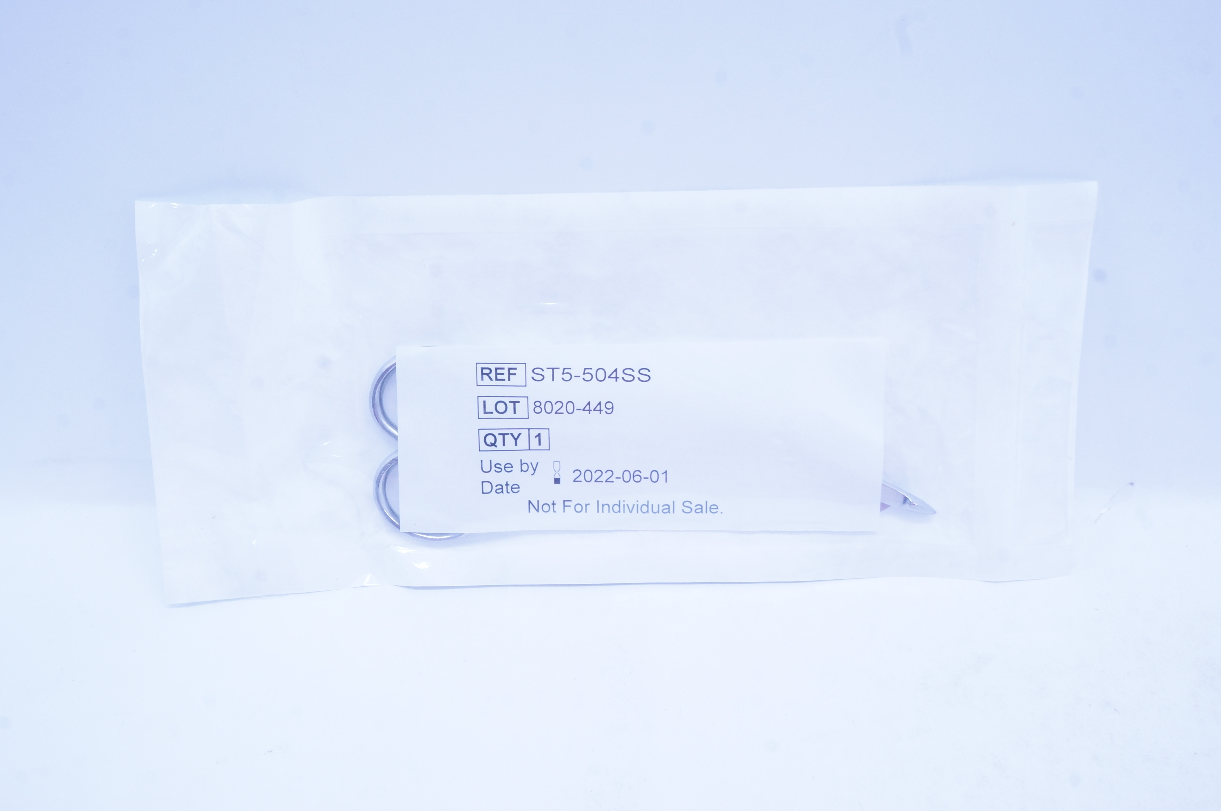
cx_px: 610
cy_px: 406
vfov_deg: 30.8
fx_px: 1474
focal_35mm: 44
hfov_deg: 45.0
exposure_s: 1/13
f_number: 14
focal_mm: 29
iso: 400
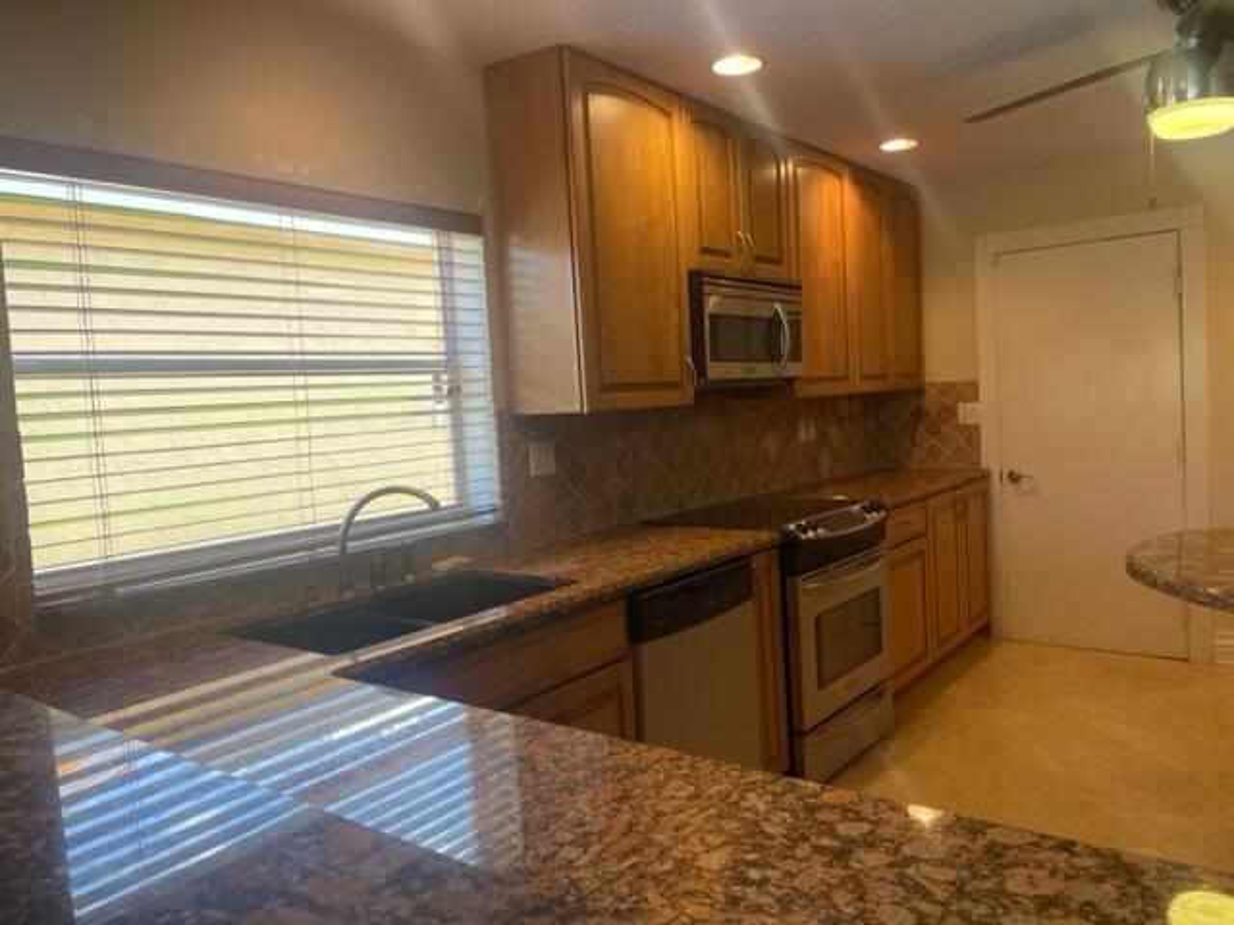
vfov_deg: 53.1
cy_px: 462
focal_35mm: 26
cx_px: 617
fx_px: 927
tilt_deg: -3.1
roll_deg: +3.2
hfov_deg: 67.3
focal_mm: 4.2
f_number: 1.6
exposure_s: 1/120
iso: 50
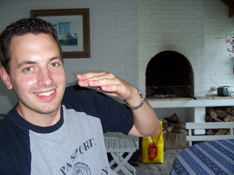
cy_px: 88
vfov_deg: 41.8
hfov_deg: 54.0
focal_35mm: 34
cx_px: 117
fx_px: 230
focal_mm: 5.6
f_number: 2.7
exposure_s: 1/60
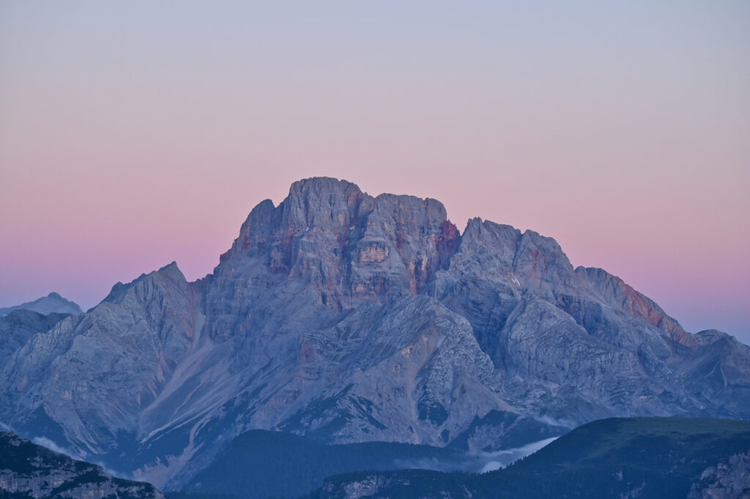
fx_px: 3331
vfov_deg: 8.6
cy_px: 250
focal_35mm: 160
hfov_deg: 12.8
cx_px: 375
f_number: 5.6
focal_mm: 160
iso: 800
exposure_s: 1/320
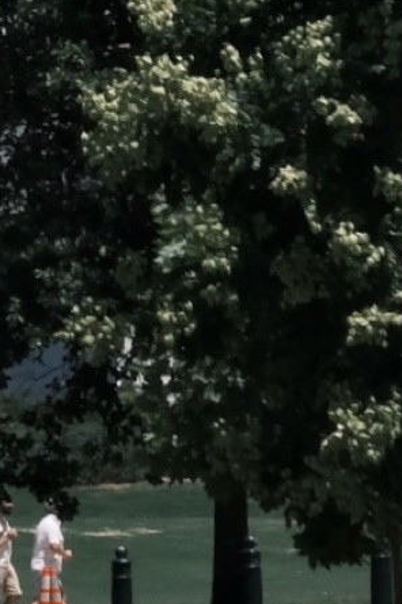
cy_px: -132
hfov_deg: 9.2
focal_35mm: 142
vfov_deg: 14.0
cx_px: -306
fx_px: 2378
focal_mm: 23
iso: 800
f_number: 6.4
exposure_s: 1/3500
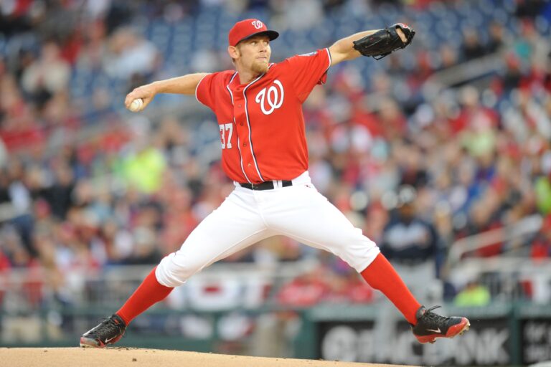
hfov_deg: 5.2
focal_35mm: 400
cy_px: 184
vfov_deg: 3.4
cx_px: 276
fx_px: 6122
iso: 2500
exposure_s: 1/2000
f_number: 2.8
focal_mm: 400
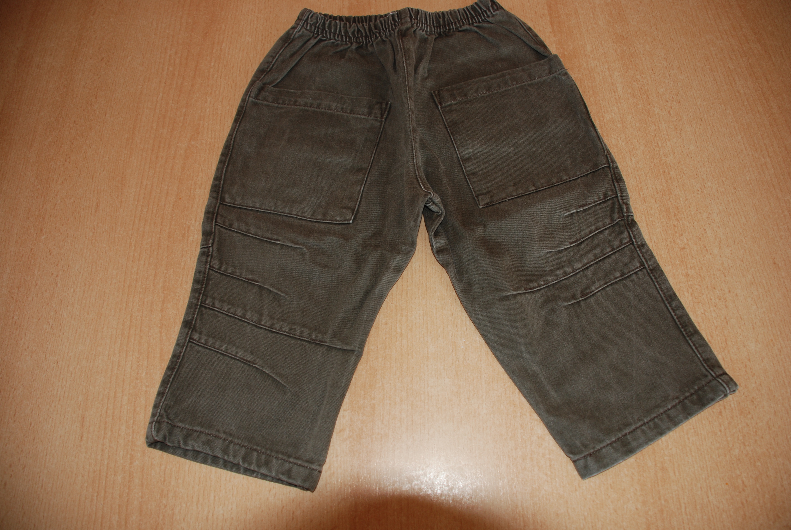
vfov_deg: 48.0
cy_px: 265
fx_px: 594
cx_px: 396
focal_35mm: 27
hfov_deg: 67.3
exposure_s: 1/60
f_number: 3.5
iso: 200
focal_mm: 18
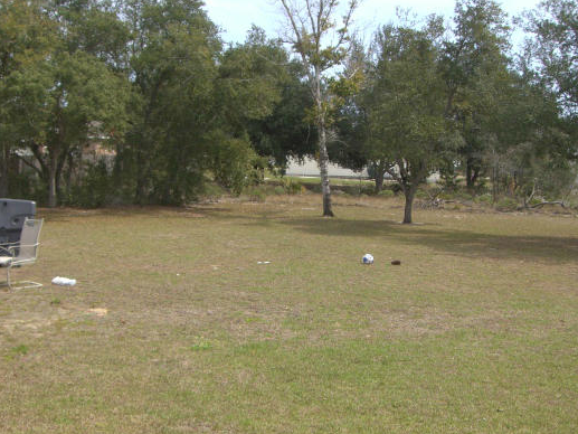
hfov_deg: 40.4
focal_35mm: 47
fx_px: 785
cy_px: 257
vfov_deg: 30.8
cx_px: 302
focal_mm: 6.2
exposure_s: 1/320
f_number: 4.3
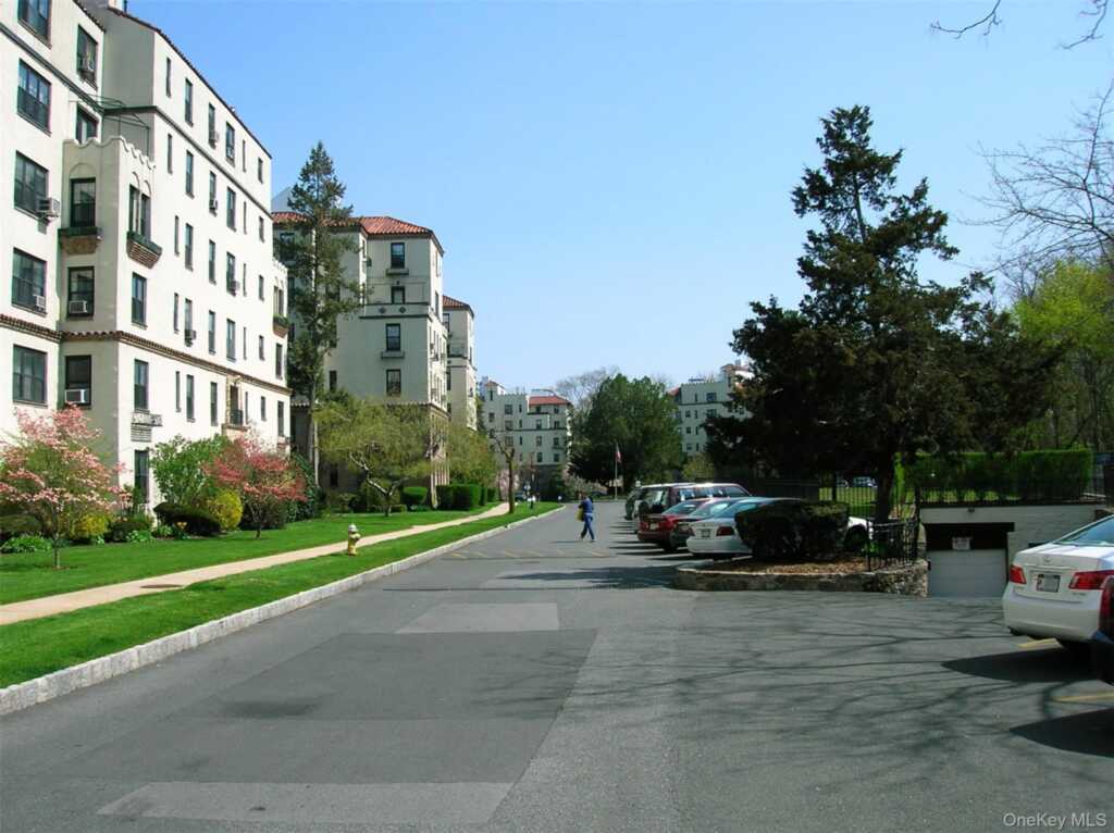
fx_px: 1093
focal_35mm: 34
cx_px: 557
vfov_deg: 41.7
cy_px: 416
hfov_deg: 54.0
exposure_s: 1/340
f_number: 4.9
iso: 50
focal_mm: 5.7
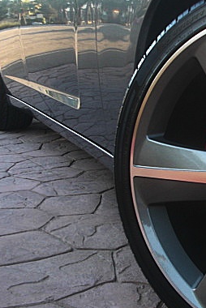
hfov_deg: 20.8
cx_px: 214
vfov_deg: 31.9
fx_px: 540
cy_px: 151
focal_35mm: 63
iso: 100
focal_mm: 6.3
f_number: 2.8
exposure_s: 1/80
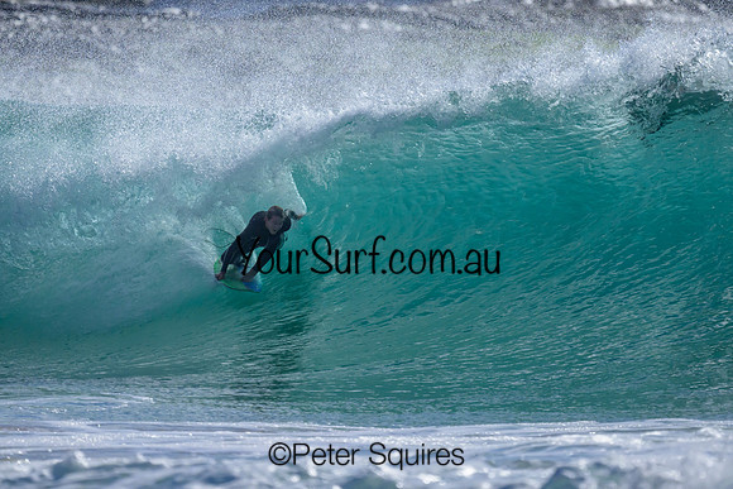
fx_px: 19211
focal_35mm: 943
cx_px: 401
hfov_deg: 2.2
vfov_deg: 1.5
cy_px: 217
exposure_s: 1/2000
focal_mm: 800
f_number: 6.3
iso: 2000
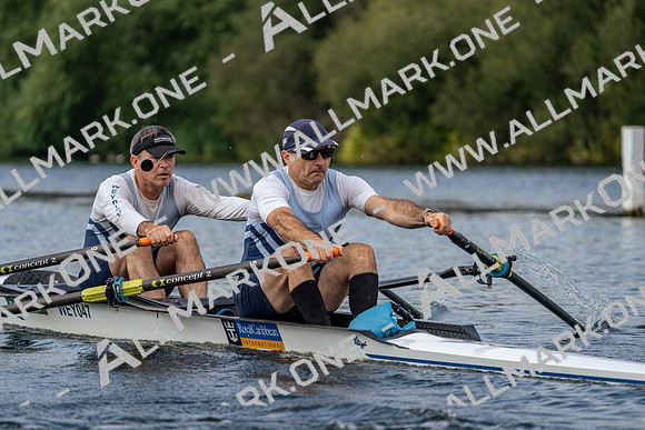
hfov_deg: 8.2
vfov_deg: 5.5
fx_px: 4480
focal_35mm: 250
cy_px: 215
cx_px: 322
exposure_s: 1/1600
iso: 400
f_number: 5.6
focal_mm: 250
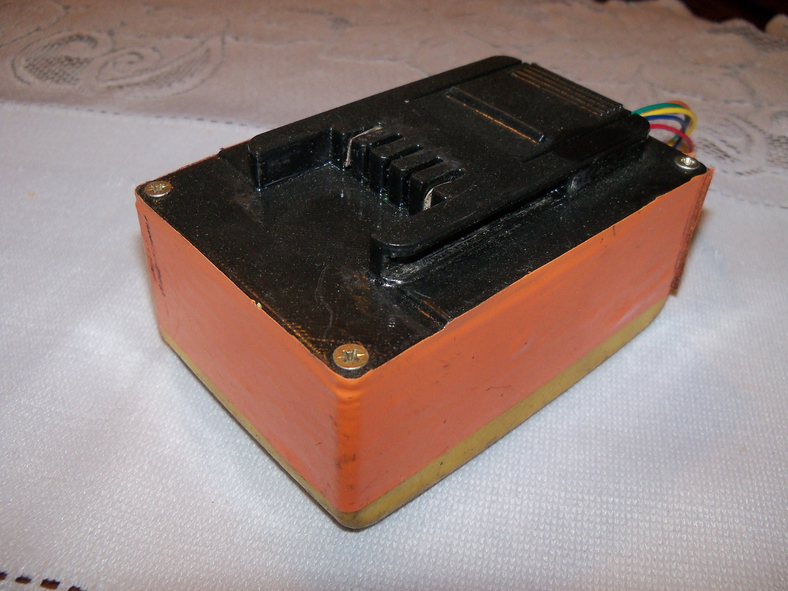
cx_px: 394
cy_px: 296
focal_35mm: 35
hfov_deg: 52.6
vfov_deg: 40.7
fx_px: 797
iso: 200
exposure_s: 1/30
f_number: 3.5
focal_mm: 6.2
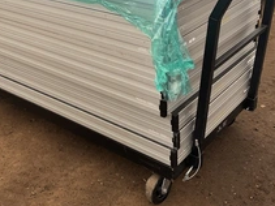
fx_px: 437
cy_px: 22
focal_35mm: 55
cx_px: 96
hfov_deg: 34.7
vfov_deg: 25.7
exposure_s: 1/122
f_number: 1.8
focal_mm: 3
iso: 20
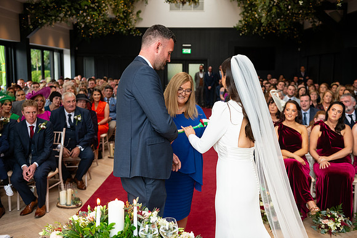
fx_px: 397
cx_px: 178
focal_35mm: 40
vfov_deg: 33.4
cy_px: 119
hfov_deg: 48.4
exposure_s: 1/160
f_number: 3.5
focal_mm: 40
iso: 640
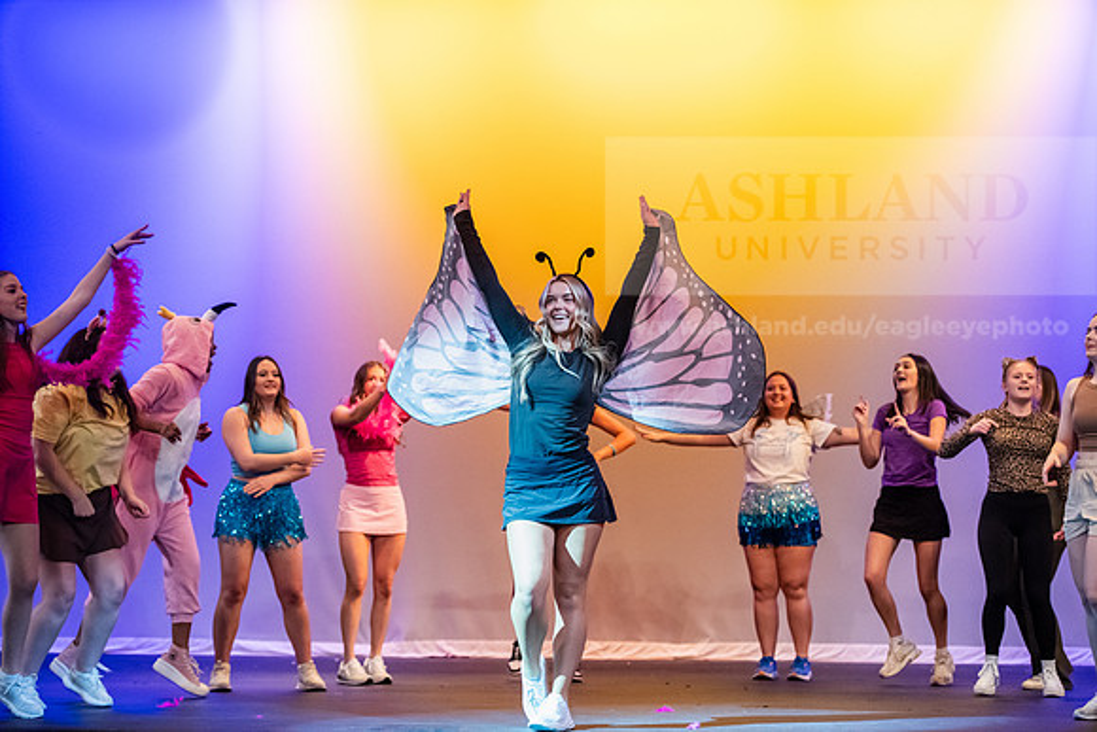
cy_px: 366
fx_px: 2591
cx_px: 548
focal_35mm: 85
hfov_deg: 23.9
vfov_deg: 16.1
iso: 4000
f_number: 3.2
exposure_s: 1/320
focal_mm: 85
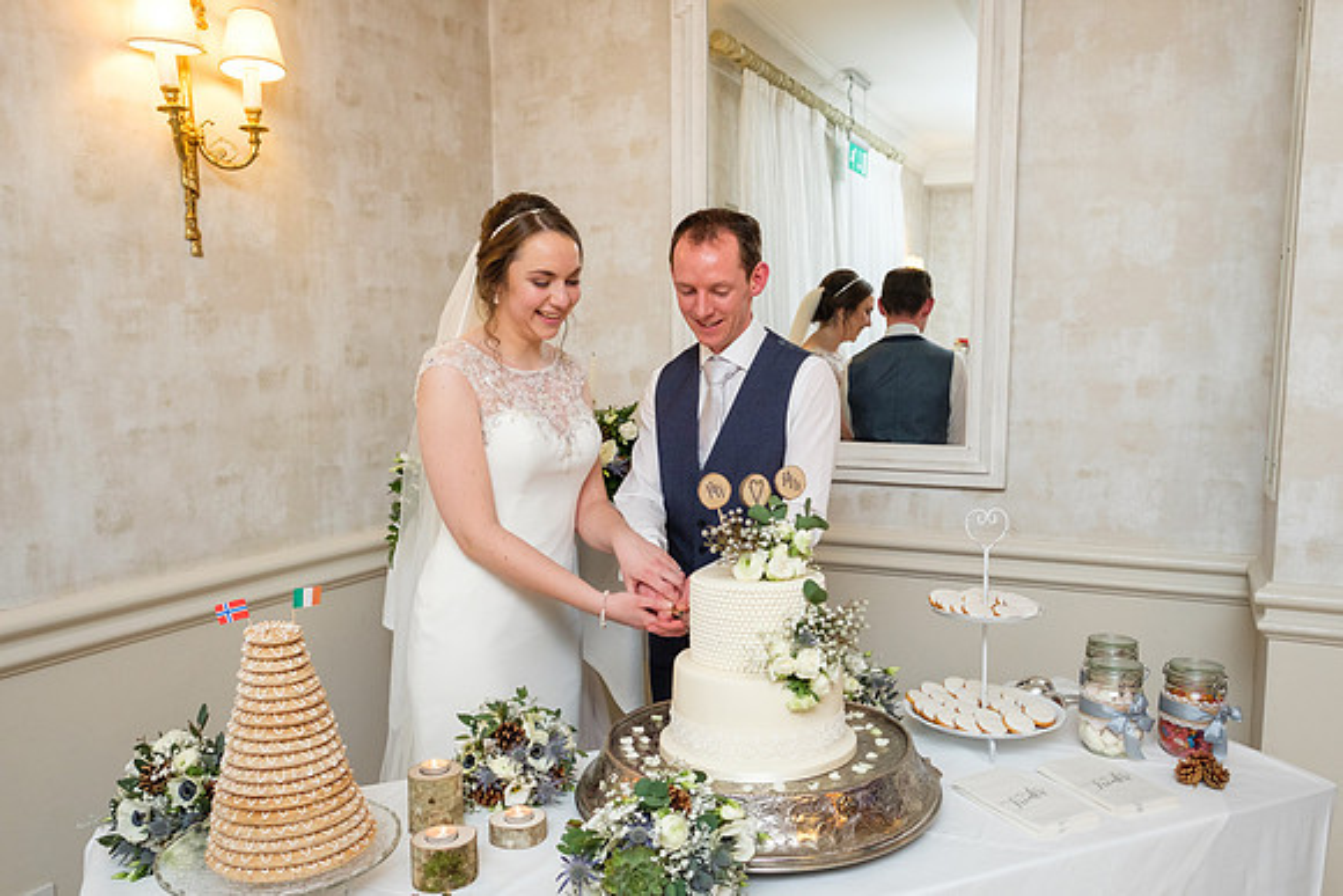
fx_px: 1009
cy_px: 485
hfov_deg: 67.1
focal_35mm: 27
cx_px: 746
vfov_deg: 47.8
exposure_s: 1/160
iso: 1250
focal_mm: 16
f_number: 4
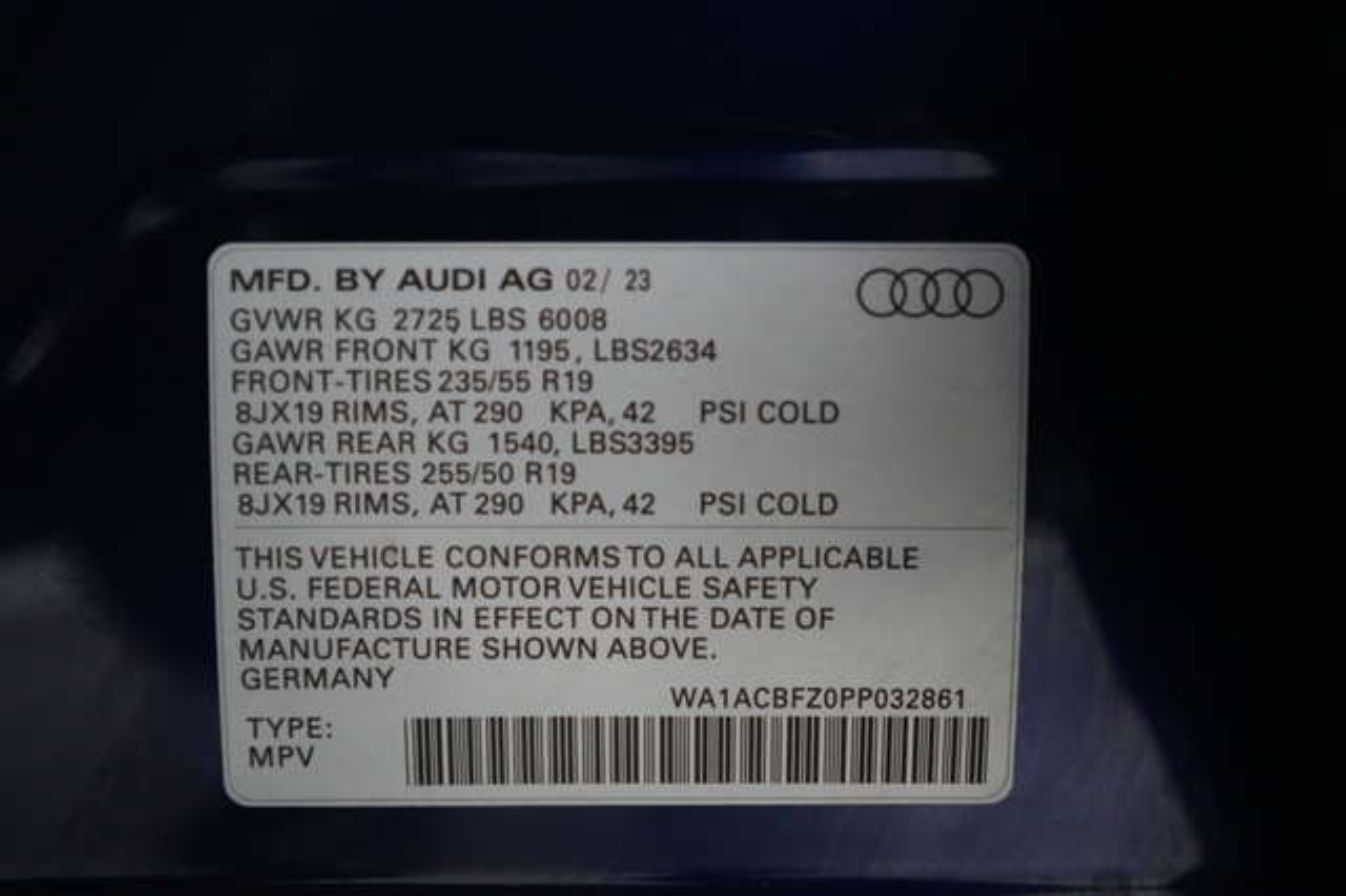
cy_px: 448
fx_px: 1046
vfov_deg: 46.4
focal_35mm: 28
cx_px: 673
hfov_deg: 65.5
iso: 12800
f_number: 2.8
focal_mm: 28
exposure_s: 1/160
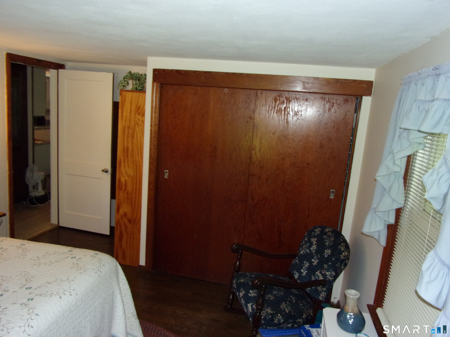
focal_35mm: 24
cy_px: 168
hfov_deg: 71.6
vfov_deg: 56.8
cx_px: 225
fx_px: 312
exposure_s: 1/34
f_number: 3.3
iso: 200
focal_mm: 4.3
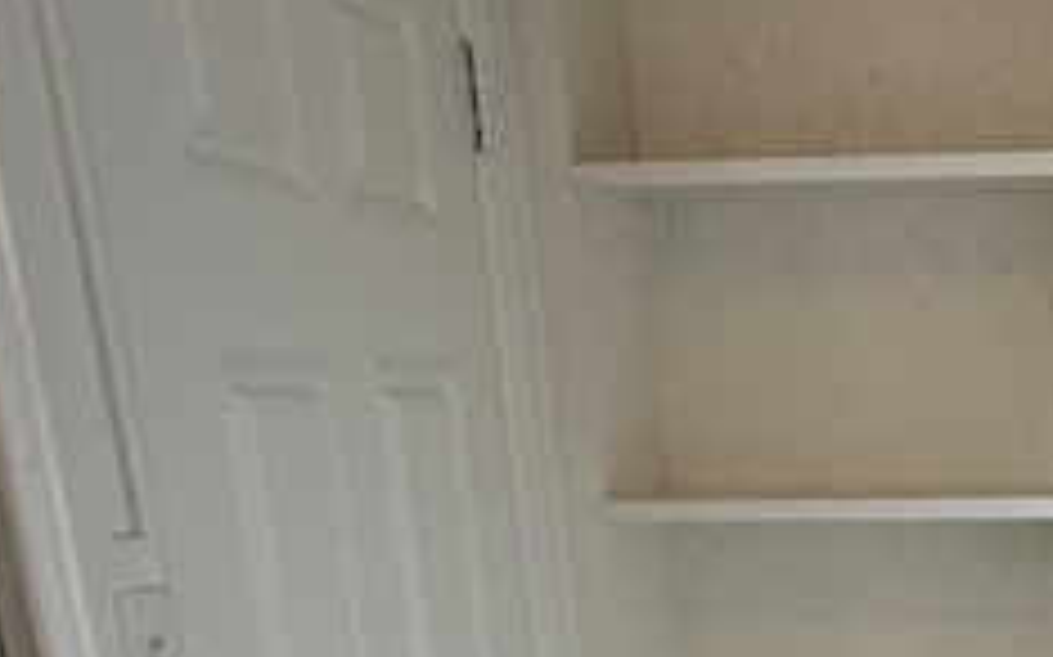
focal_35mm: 65
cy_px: 1066
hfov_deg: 29.2
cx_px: 1084
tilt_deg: -20.0
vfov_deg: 17.4
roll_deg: -1.1
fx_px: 1864
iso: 100
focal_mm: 2.22
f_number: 2.2
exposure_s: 1/120
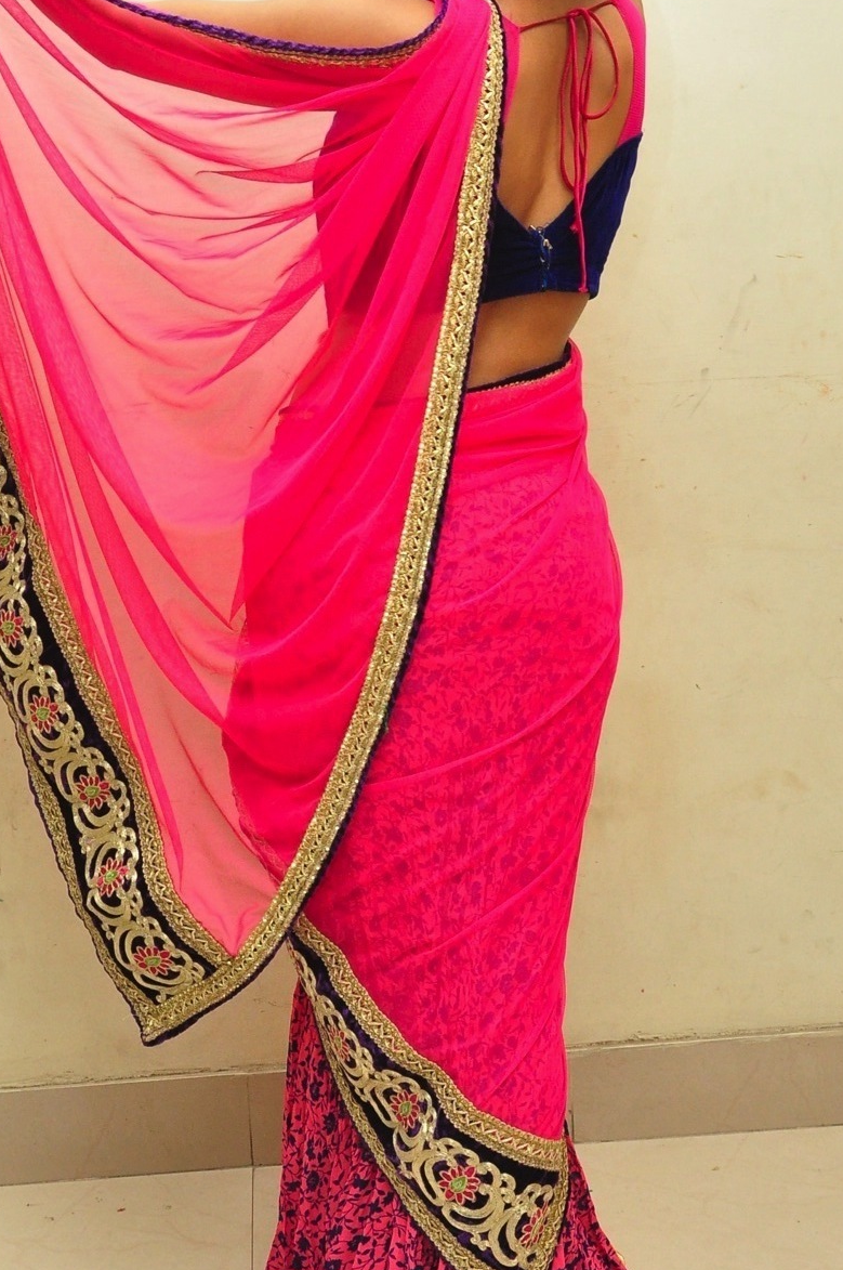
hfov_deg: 23.4
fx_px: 2034
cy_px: 564
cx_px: 342
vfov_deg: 34.6
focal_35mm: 58
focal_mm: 25
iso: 1600
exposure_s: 1/125
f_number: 7.1
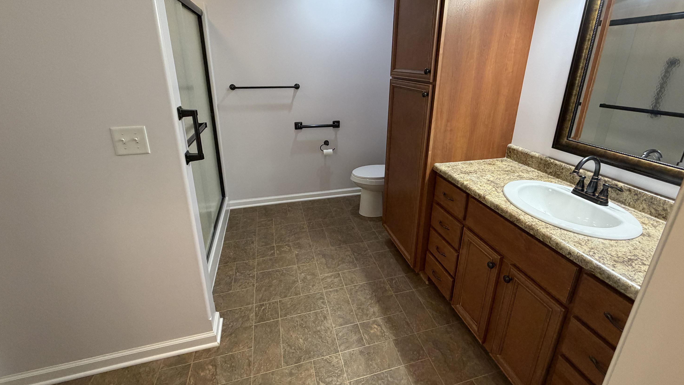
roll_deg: -0.9
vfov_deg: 66.4
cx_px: 350
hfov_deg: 99.4
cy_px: 153
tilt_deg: -17.4
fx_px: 290
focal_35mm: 16
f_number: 2.2
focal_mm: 2.22
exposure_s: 1/120
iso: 250
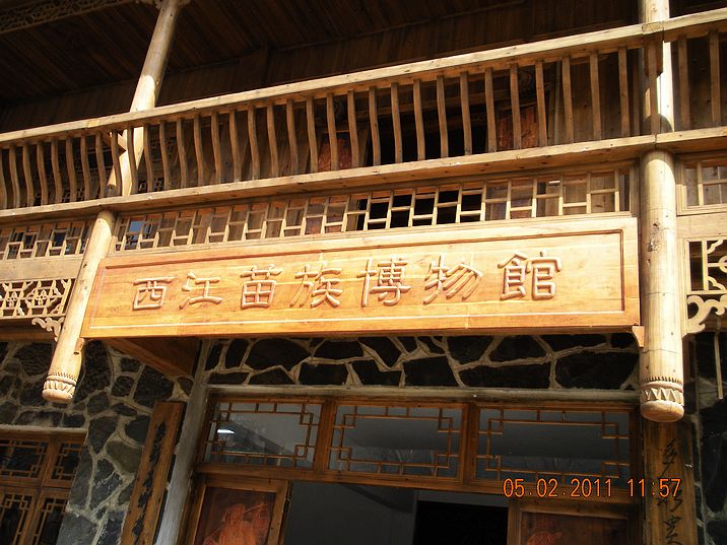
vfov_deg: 39.7
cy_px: 272
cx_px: 364
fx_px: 756
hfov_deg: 51.4
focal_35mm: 36
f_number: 3.5
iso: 64
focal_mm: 6.3
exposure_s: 1/143
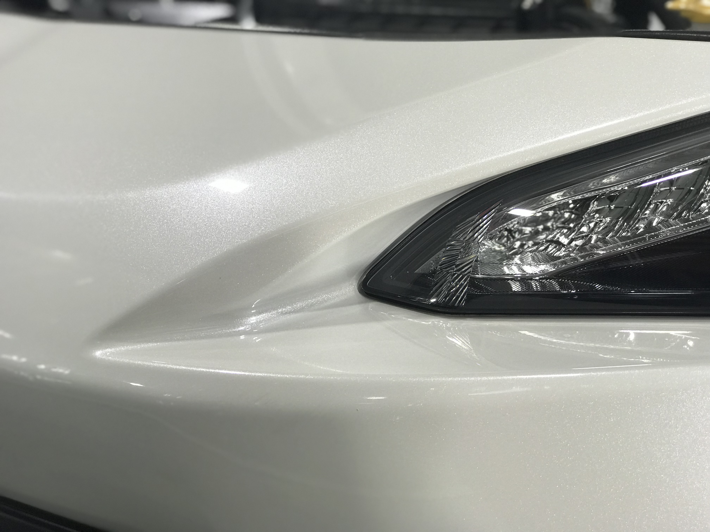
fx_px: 1169
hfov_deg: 33.8
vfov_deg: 25.7
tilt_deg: -17.9
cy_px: 266
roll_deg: +2.0
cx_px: 355
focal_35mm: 57
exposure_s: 1/60
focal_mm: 6.6
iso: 64
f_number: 2.8
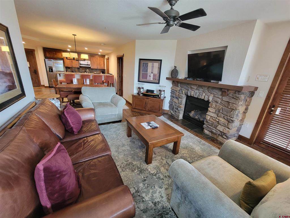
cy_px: 109
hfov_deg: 106.2
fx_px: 109
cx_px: 145
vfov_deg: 89.9
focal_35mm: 13
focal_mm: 2.2
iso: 400
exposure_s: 1/30
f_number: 2.2
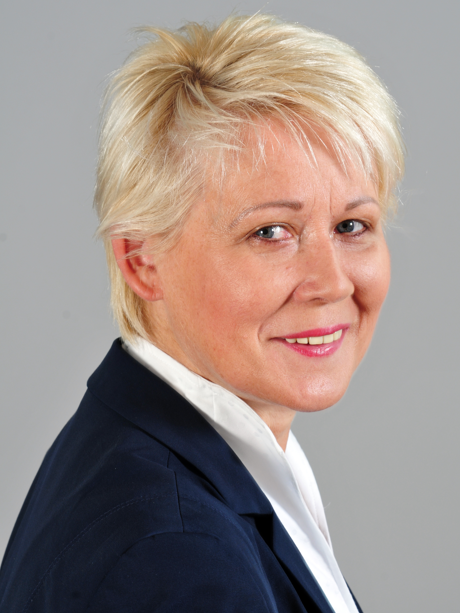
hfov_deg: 10.7
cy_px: 273
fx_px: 2455
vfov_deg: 14.2
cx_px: 230
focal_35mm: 139
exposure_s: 1/30
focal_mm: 85
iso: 200
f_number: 11
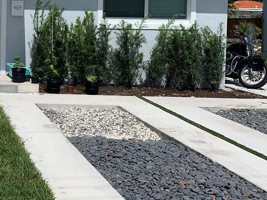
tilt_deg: -2.1
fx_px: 478
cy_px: 30
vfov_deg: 23.2
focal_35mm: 62
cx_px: -12
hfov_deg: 28.8
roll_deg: -0.7
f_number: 1.8
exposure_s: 1/4902
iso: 25
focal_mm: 4.25
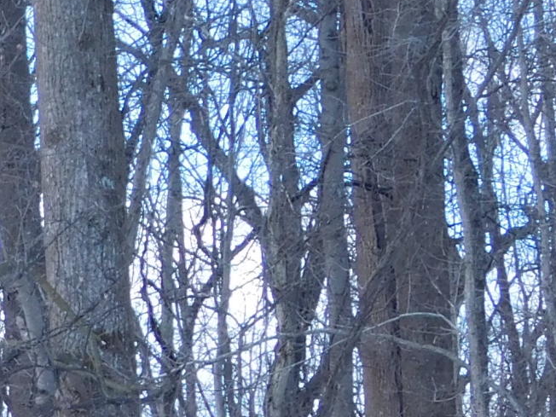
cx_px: -686
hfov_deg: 5.2
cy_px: 483
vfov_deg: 4.0
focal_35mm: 368
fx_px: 5911
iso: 125
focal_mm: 14.2
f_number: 4.4
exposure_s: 1/125
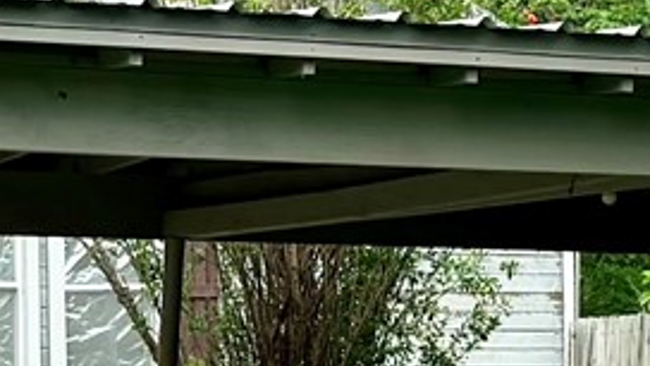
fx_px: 3395
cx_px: 416
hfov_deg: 10.9
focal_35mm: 197
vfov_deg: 6.1
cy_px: 584
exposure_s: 1/2907
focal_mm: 6.76
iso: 100
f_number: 1.78
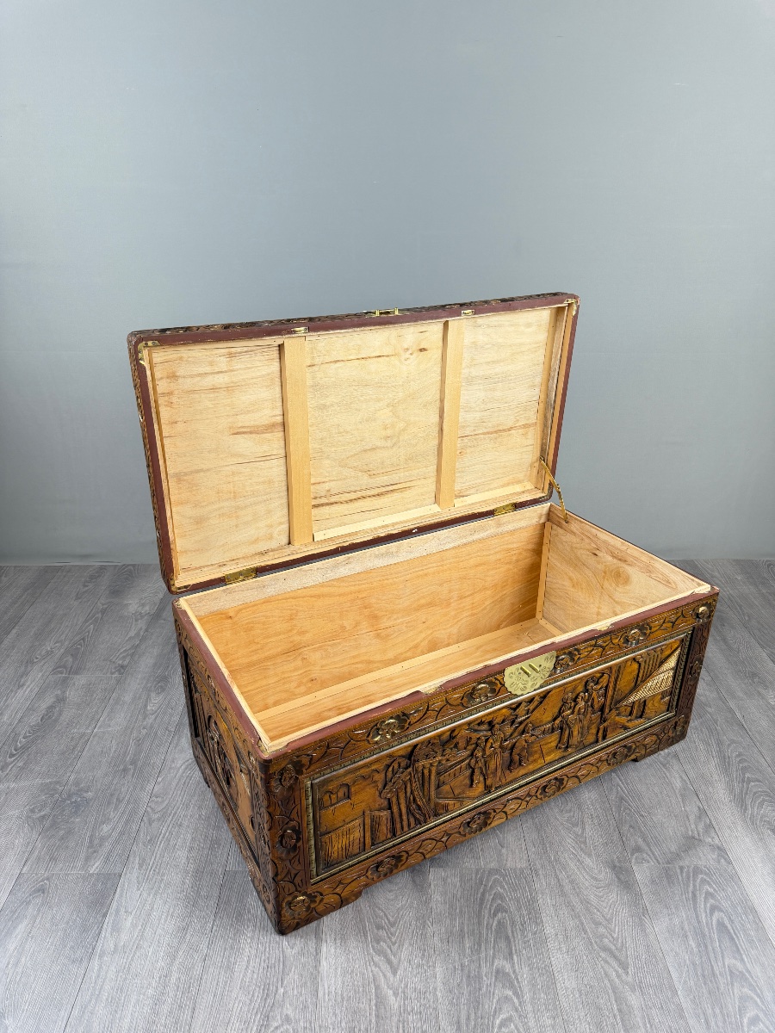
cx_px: 388
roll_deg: -0.5
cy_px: 516
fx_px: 716
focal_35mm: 24
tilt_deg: -25.2
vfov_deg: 71.6
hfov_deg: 56.8
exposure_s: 1/100
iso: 160
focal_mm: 6.76
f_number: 1.78
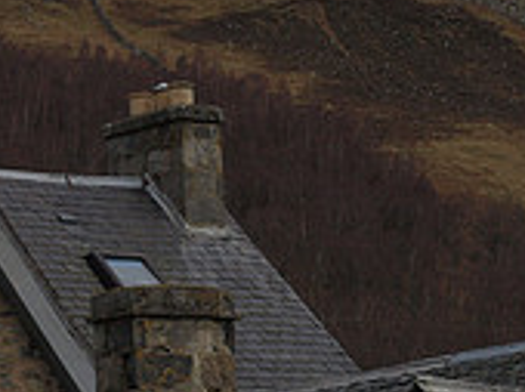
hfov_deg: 7.8
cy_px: -69
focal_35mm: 253
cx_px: -124
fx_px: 3832
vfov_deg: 5.8
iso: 200
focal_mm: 37
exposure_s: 1/500
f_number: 8
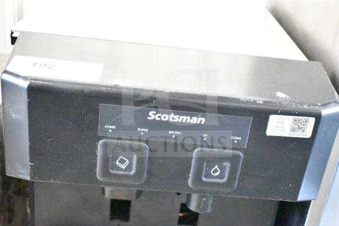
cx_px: 170
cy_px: 113
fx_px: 452
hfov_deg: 41.1
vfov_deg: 28.1
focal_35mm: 48
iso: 25600
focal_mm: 32
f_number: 4.5
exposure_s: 1/25
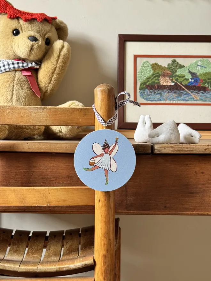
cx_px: 106
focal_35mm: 48
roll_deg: -0.6
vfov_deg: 39.7
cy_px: 140
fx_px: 390
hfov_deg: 30.3
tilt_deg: -2.1
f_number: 1.78
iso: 100
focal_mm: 6.76
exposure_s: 1/68
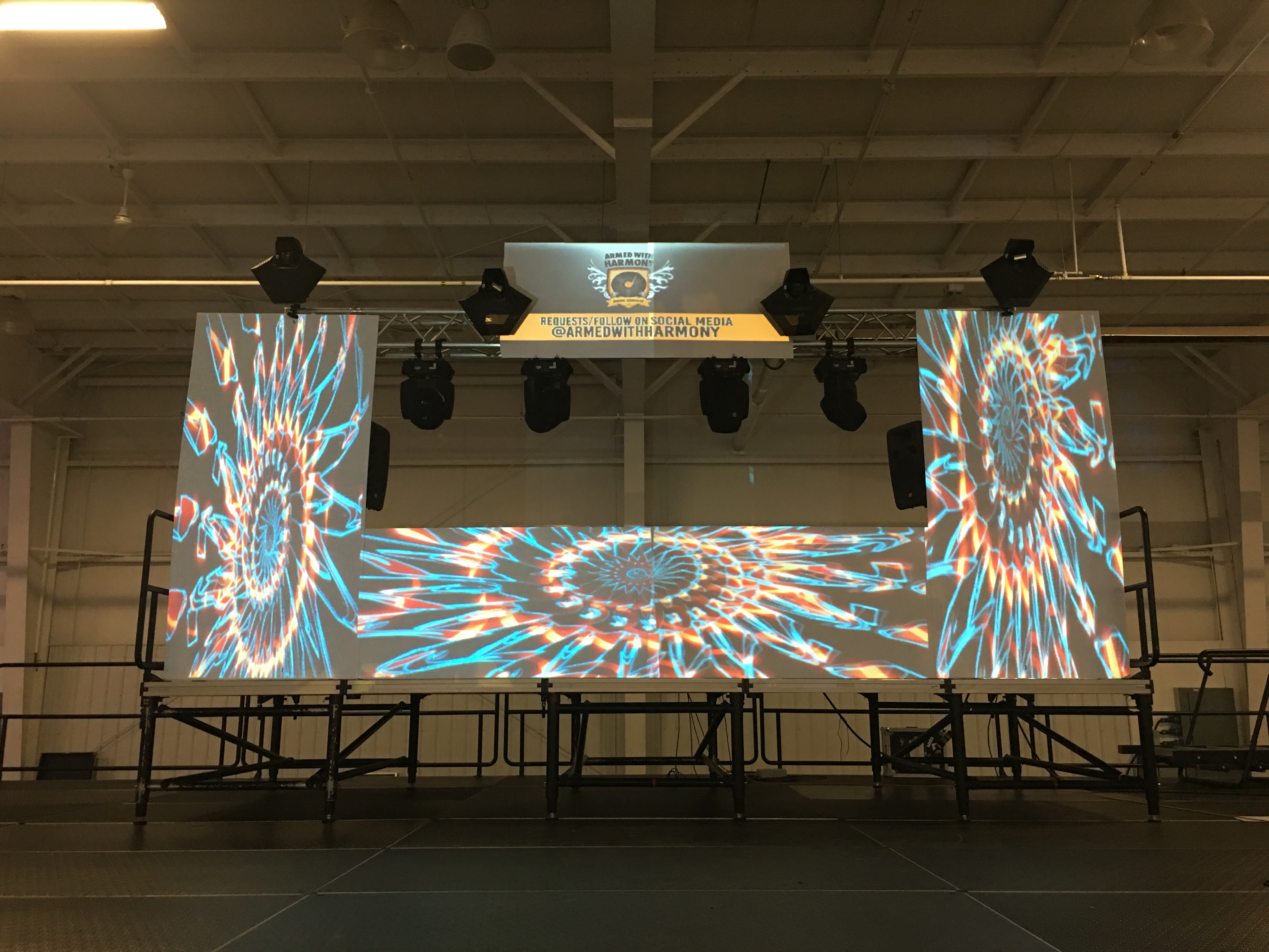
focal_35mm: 29
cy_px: 476
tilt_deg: +11.8
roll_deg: -1.0
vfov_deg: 48.2
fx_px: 1063
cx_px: 634
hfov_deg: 61.7
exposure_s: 1/10
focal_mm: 4.15
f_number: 2.2
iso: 80
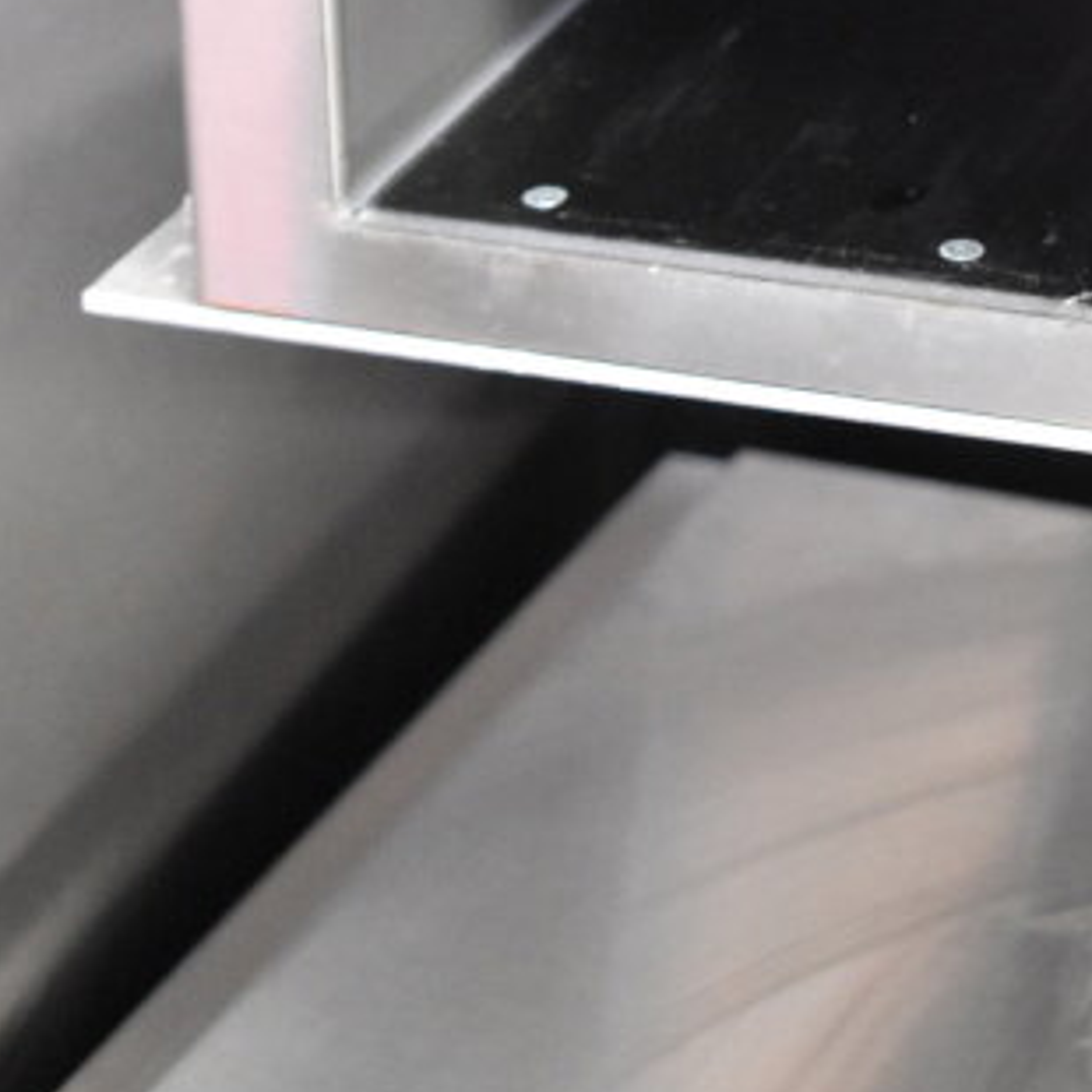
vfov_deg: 11.7
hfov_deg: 12.2
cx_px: 877
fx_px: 5104
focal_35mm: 143
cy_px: -488
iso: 6400
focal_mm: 38
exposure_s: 1/125
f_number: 5.6
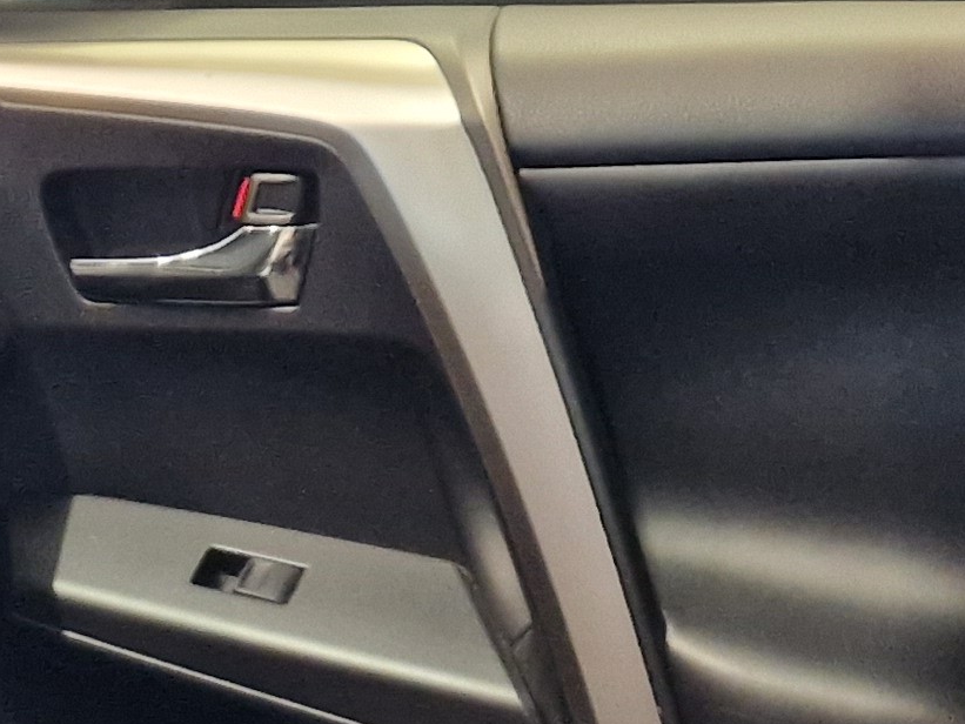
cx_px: -377
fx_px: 3123
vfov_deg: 11.7
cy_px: 1515
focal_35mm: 112
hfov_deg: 16.4
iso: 500
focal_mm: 5.4
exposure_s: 1/100
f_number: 1.8
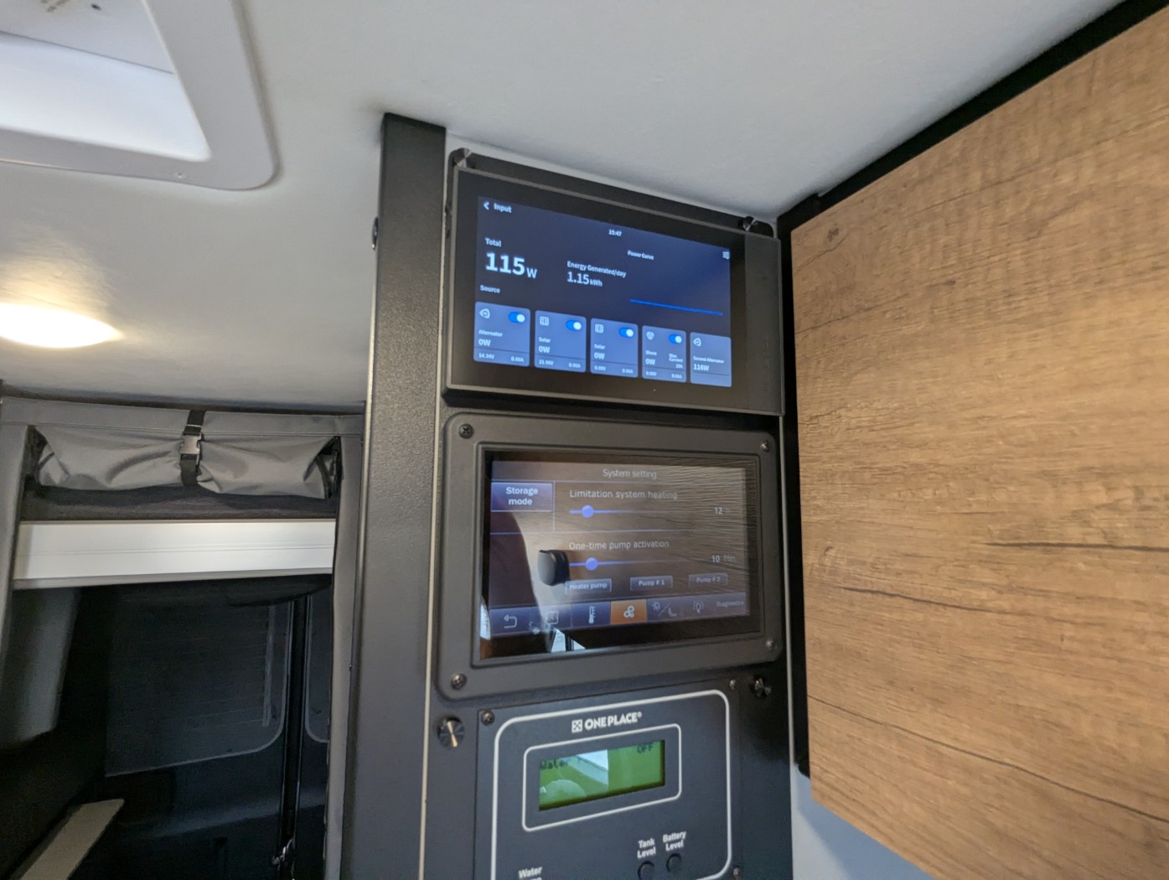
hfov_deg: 94.4
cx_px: 584
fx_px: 541
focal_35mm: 16
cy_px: 440
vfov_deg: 78.2
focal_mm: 2.35
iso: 183
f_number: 2.2
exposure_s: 1/63.6
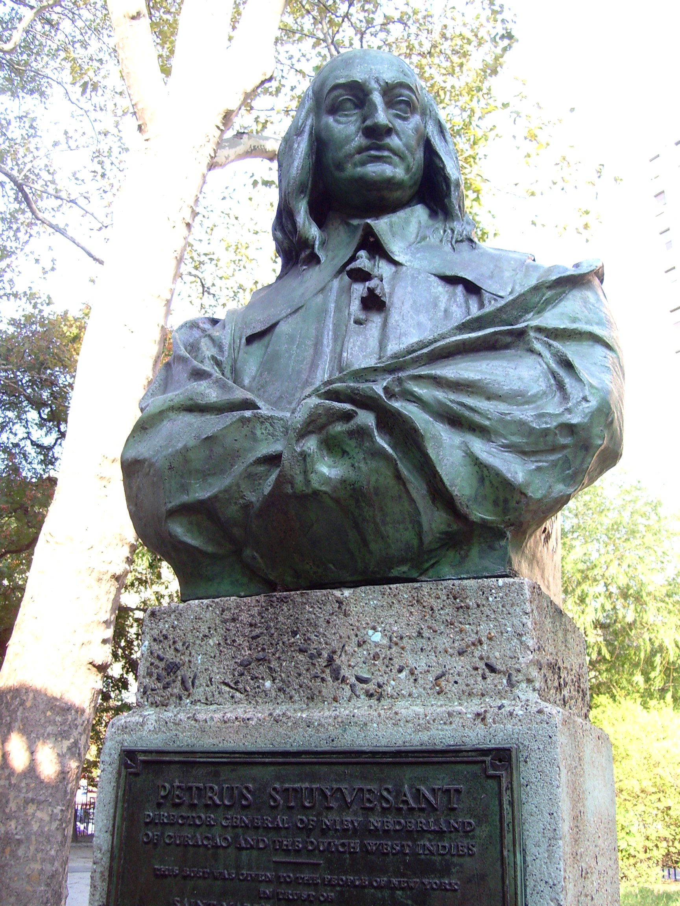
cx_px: 340
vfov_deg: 51.4
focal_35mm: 36
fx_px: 943
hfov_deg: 39.7
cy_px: 453
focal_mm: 6
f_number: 2.7
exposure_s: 1/90
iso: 80
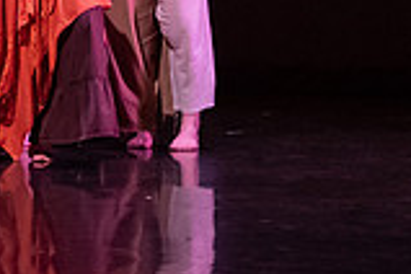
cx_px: -38
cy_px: -92
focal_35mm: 359
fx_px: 4098
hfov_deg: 5.7
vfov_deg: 3.8
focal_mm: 75
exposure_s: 1/400
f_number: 4
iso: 4000
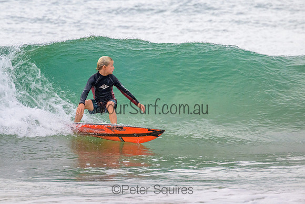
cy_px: 67
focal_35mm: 1075
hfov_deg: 1.9
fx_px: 9106
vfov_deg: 1.3
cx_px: 128
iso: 2000
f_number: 11
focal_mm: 800
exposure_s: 1/2000
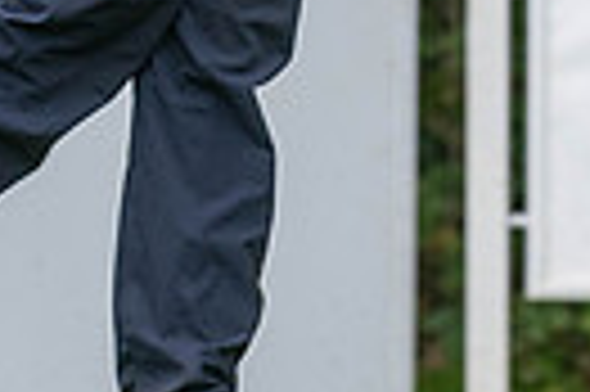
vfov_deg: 1.0
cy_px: -436
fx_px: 22883
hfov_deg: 1.5
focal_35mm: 1398
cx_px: 317
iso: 1250
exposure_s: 1/400
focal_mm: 300
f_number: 4
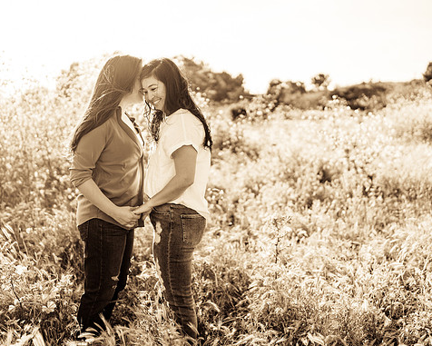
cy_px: 175
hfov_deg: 45.5
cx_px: 173
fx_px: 512
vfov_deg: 37.3
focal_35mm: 40
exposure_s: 1/3200
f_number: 1.4
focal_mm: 35
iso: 100
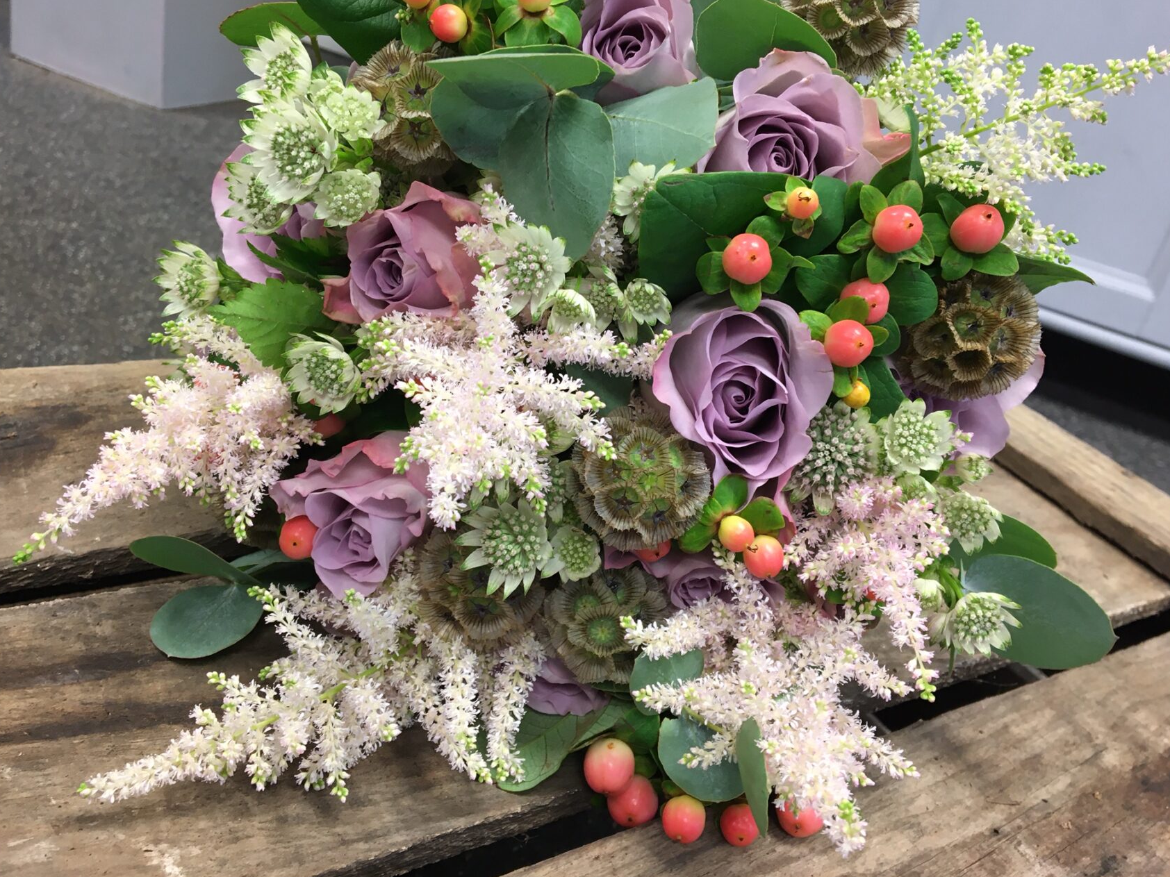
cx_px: 571
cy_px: 412
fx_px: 1048
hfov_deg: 58.3
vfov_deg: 45.4
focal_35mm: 31
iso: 64
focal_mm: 4.15
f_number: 2.2
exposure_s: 1/33
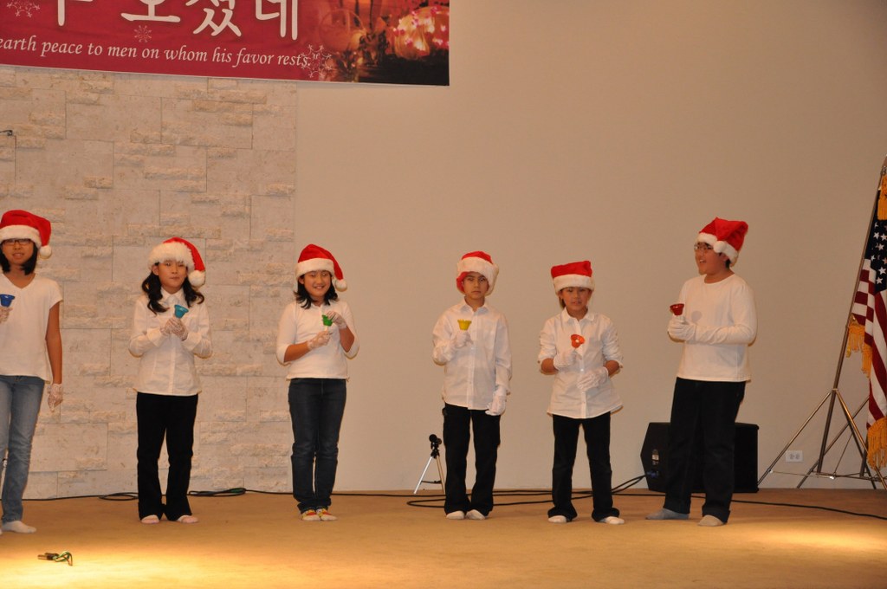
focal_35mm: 87
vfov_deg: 15.7
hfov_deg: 23.4
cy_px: 294
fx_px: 2141
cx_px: 444
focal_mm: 58
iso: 1600
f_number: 5
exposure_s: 1/60
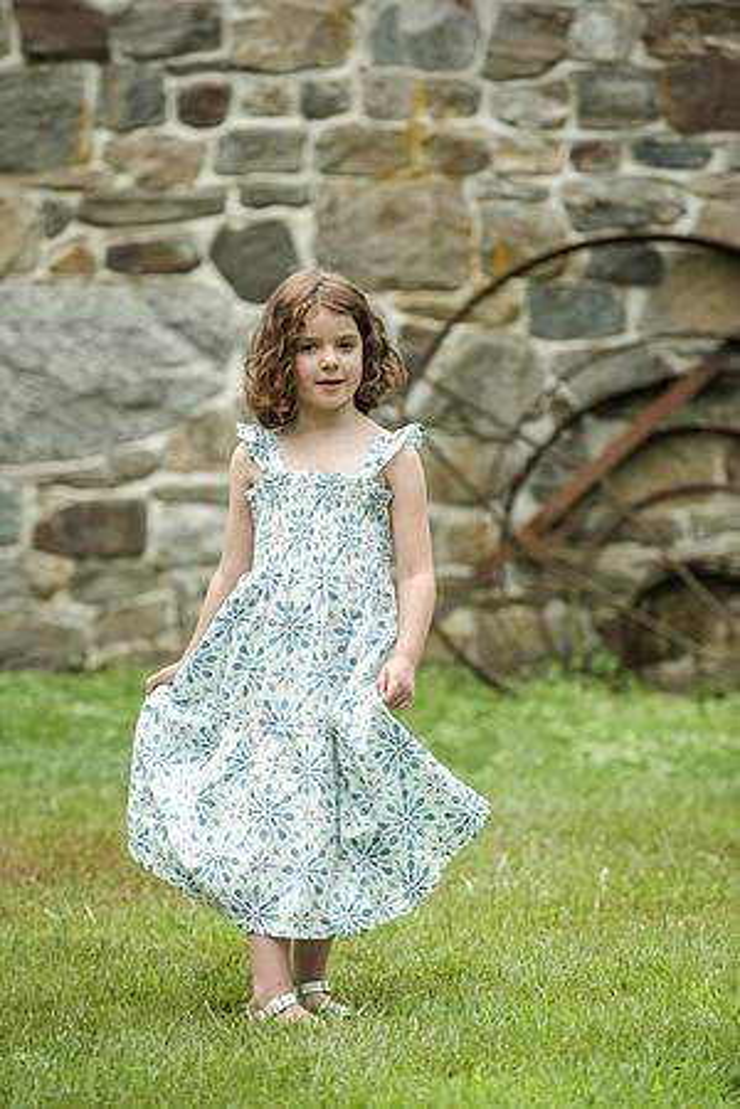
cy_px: 554
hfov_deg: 8.6
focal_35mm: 160
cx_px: 370
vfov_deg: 12.8
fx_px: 4933
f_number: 4
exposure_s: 1/2500
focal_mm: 160
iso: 640
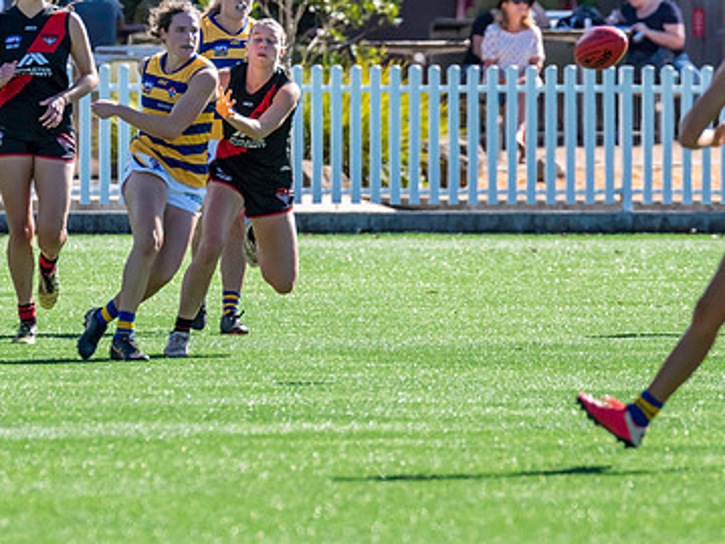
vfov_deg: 1.6
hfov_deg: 2.2
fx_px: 18948
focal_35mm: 905
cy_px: 145
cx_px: 253
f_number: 7.1
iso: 800
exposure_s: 1/1600
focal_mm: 420
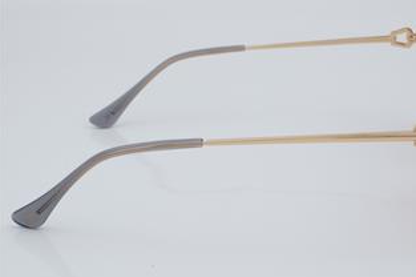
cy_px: 133
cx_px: 263
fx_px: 1108
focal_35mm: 96
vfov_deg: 14.2
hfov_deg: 21.2
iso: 100
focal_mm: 50
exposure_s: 1/4
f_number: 32
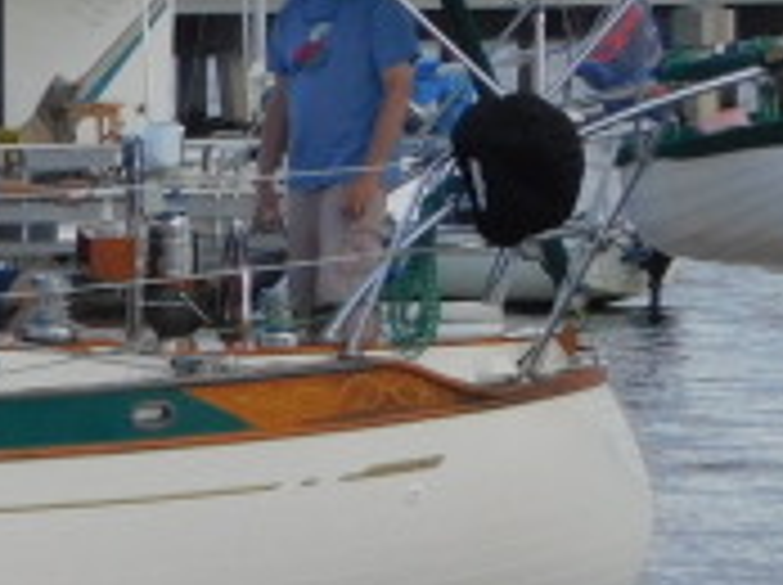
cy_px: 338
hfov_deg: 7.0
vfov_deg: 5.5
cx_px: -958
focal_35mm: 272
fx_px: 6144
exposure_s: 1/640
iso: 125
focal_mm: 10.4
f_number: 4
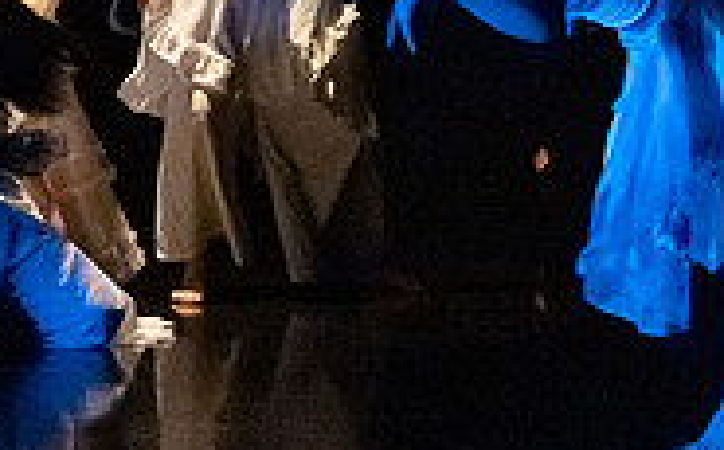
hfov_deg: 8.7
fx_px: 4748
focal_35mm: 241
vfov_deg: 5.4
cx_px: 287
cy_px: -235
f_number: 3.5
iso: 6400
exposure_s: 1/320
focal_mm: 65
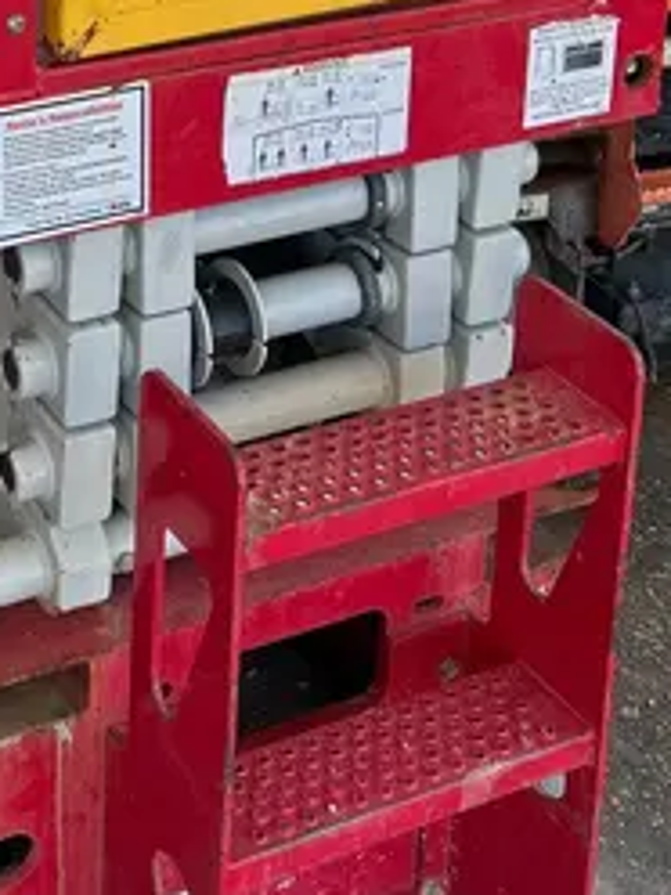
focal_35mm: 77
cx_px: 4
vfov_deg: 22.8
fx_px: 1990
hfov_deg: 18.6
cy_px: -236
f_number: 1.5
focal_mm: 5.7
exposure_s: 1/604
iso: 50
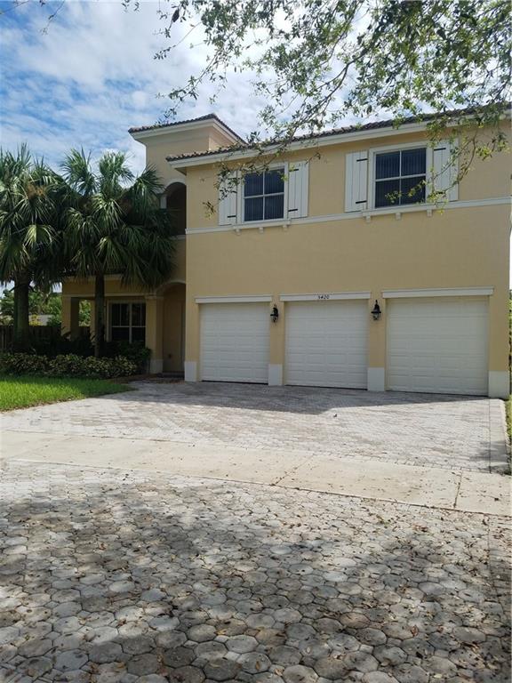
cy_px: 342
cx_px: 256
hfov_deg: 53.1
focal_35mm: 26
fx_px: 513
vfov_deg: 67.3
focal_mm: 4.2
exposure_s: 1/3104
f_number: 1.7
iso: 50
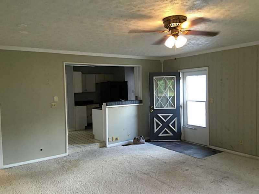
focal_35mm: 29
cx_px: 130
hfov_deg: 61.7
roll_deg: +0.4
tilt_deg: -3.2
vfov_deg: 48.2
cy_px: 97
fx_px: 217
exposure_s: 1/30
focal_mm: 4.15
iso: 80
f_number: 2.2
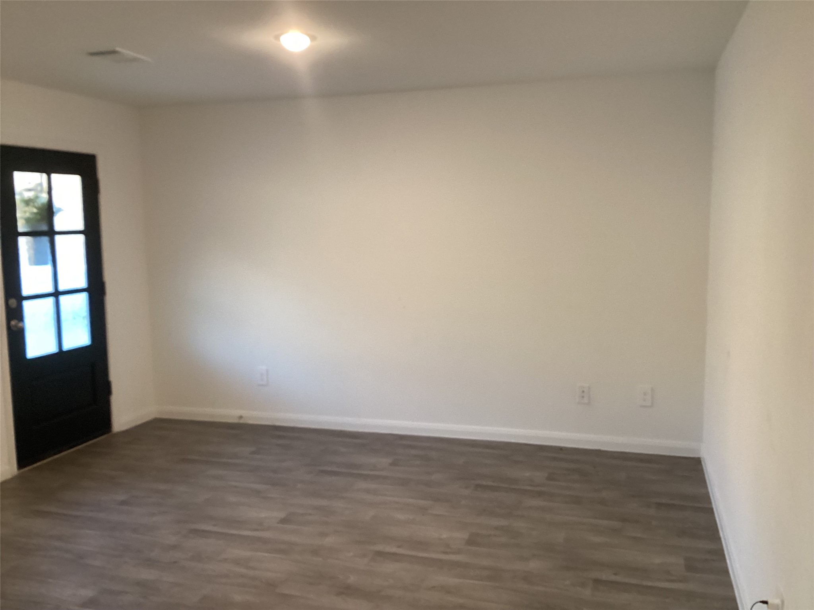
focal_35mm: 31
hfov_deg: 58.4
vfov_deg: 45.4
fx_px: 729
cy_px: 305
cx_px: 407
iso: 400
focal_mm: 3.3
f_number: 2.4
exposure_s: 1/60
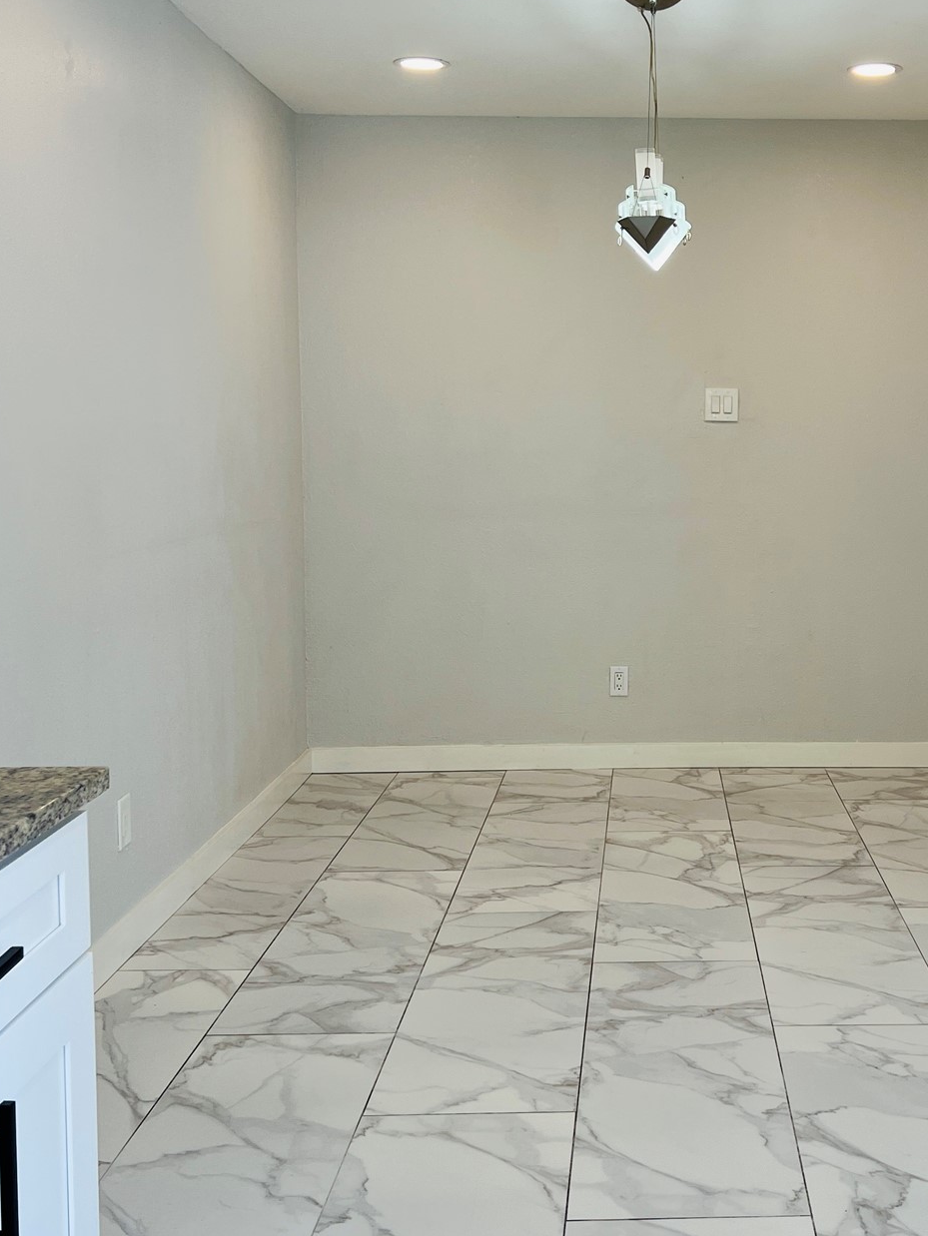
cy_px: 518
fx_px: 1536
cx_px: 696
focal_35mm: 43
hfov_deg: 33.0
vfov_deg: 43.7
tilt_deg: -3.2
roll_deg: +0.5
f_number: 1.5
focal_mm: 5.7
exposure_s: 1/198
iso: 40
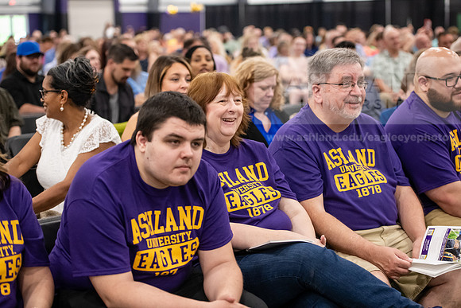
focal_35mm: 70
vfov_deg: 19.5
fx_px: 897
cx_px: 230
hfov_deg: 28.8
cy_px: 154
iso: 4000
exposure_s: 1/200
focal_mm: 70
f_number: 3.2
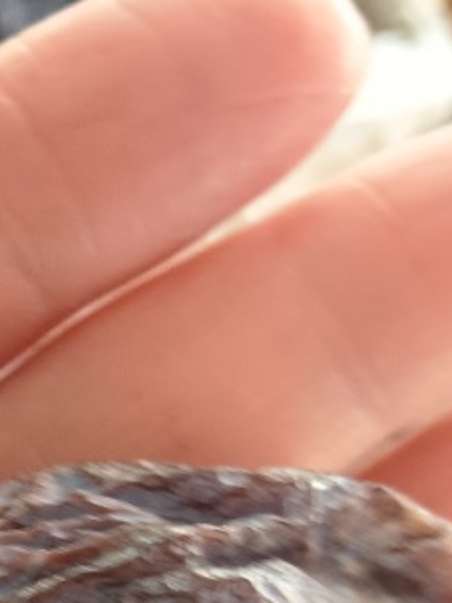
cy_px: 839
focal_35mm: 95
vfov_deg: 18.8
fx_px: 1655
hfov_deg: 14.7
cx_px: -167
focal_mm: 3.66
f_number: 2.2
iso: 392
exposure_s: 1/25
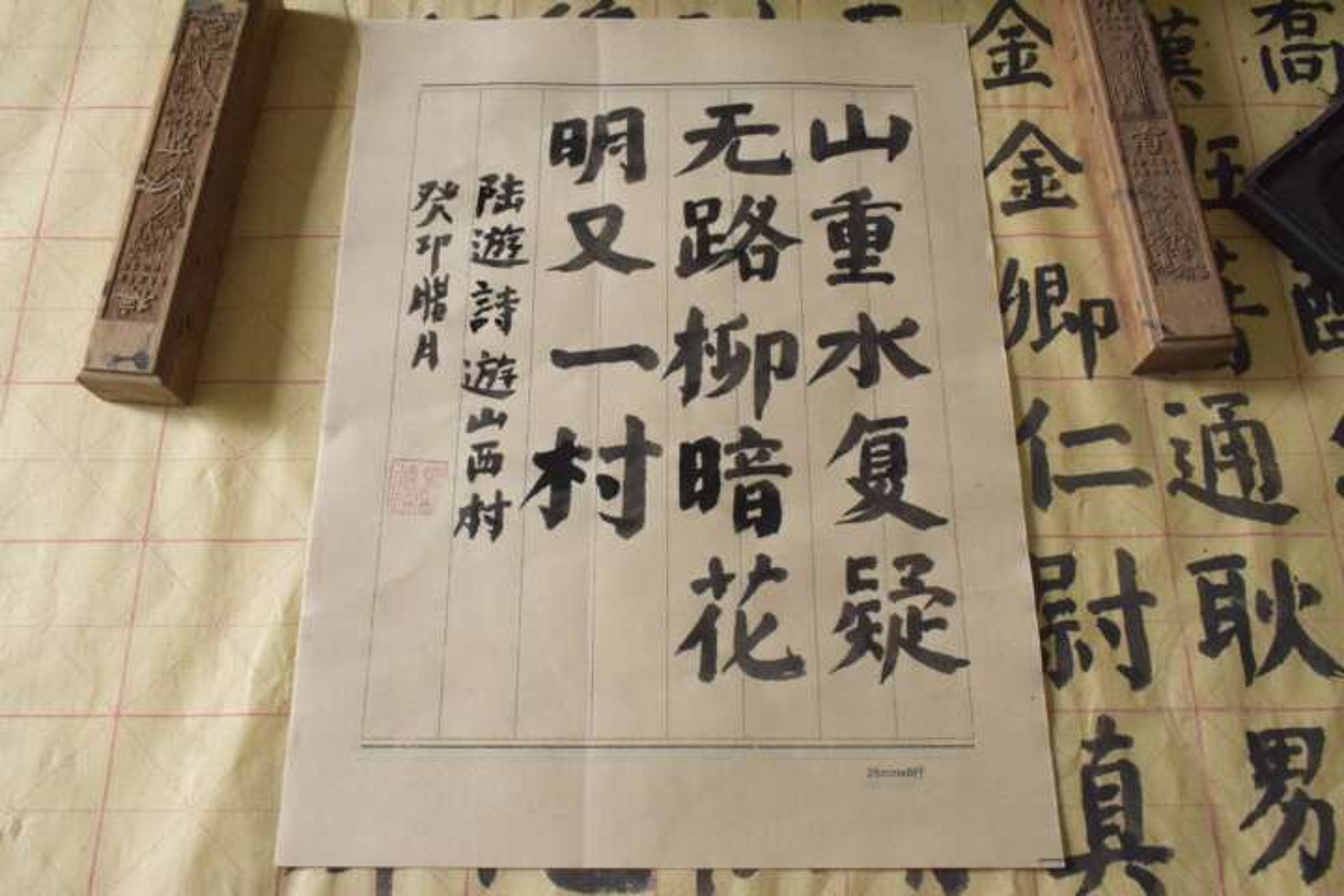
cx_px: 672
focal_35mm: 30
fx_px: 1120
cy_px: 448
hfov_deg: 61.9
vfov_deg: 43.6
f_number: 9
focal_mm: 20
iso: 6400
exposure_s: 1/60
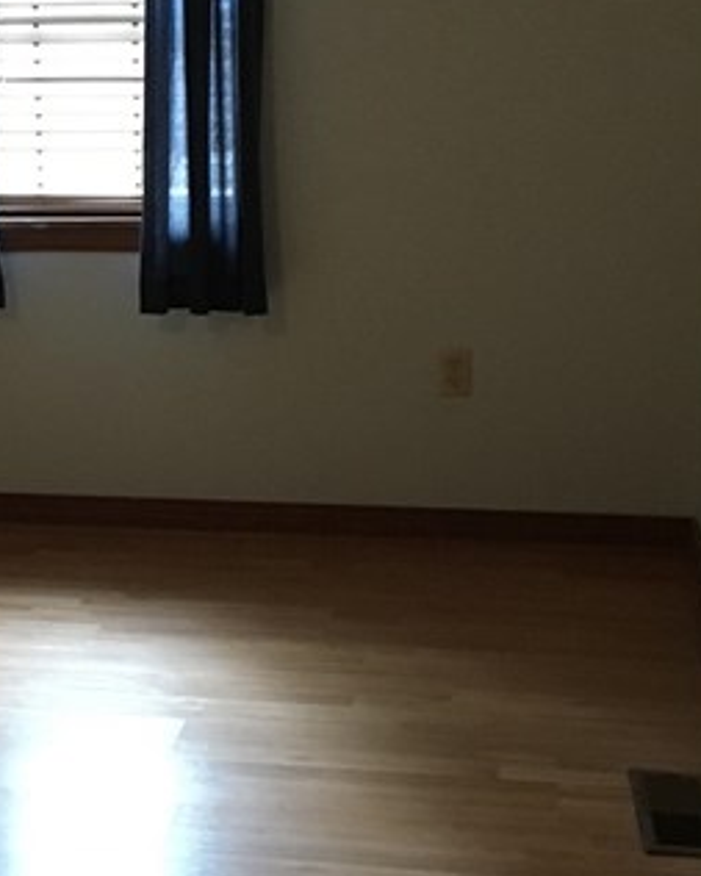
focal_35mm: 86
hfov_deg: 17.3
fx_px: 2229
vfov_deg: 22.2
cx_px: -80
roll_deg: +0.5
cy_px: 363
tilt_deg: -9.8
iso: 200
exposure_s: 1/30
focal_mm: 4.15
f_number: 2.2
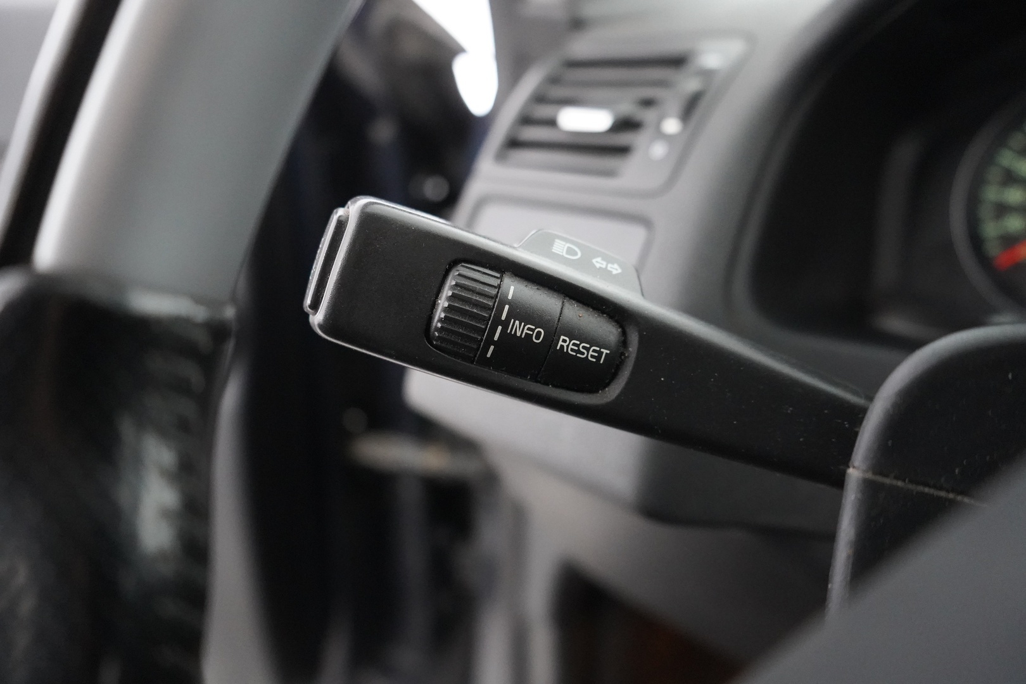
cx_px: 513
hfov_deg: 65.5
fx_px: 798
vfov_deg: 46.4
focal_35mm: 28
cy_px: 342
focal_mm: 28
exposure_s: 1/60
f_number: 3.5
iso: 12800
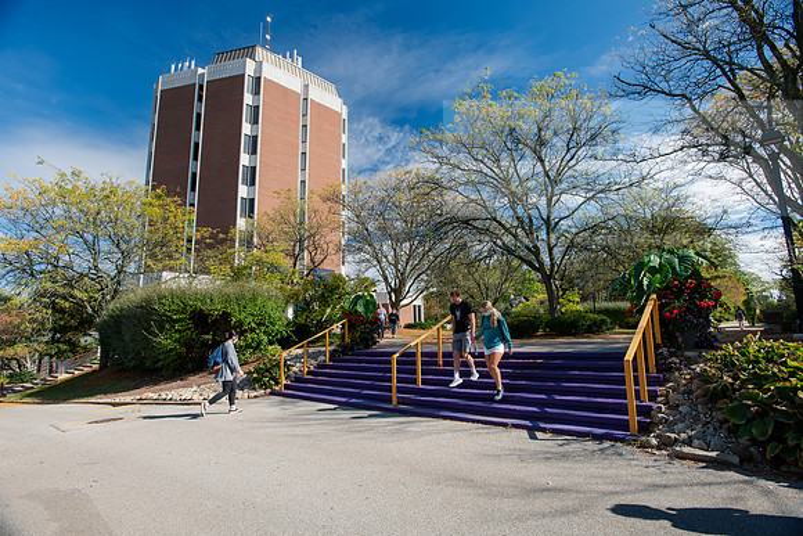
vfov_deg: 64.6
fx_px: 424
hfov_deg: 86.9
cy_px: 268
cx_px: 402
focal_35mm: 19
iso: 500
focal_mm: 19
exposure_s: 1/320
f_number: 7.1
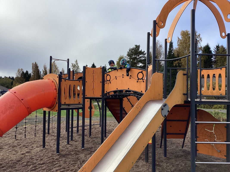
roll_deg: -0.8
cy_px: 86
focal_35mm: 31
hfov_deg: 58.4
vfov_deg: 45.4
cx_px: 115
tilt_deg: +0.2
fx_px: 206
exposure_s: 1/895
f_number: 2.4
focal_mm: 3.3
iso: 25
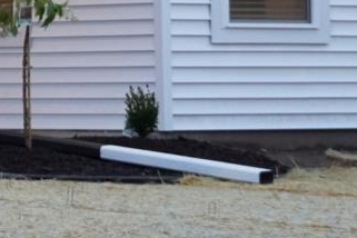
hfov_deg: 5.4
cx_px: -367
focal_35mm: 371
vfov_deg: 3.7
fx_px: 3674
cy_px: -187
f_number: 5
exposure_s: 1/160
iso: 2000
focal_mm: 49
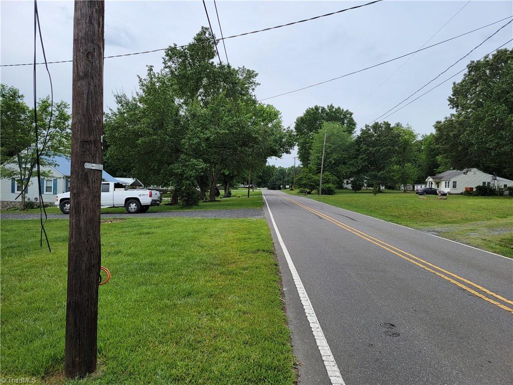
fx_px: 356
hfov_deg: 71.6
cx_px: 256
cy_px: 192
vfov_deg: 56.8
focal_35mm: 24
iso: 16
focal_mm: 6.7
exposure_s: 1/814
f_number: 1.8
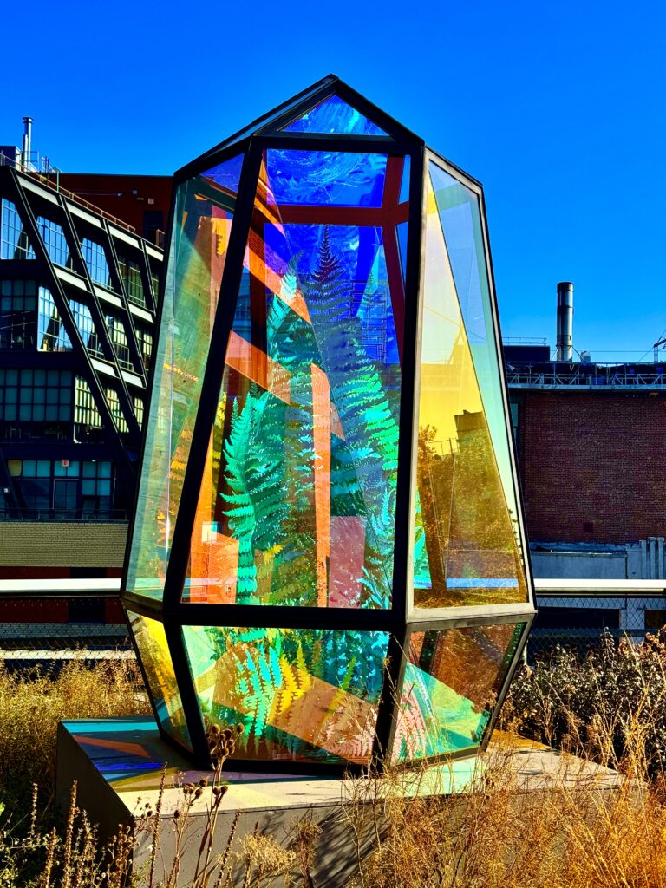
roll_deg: -1.8
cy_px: 444
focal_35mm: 48
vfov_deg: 39.7
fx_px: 1231
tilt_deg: +4.2
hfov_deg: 30.3
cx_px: 333
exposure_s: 1/3096
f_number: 1.78
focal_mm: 6.76
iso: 64
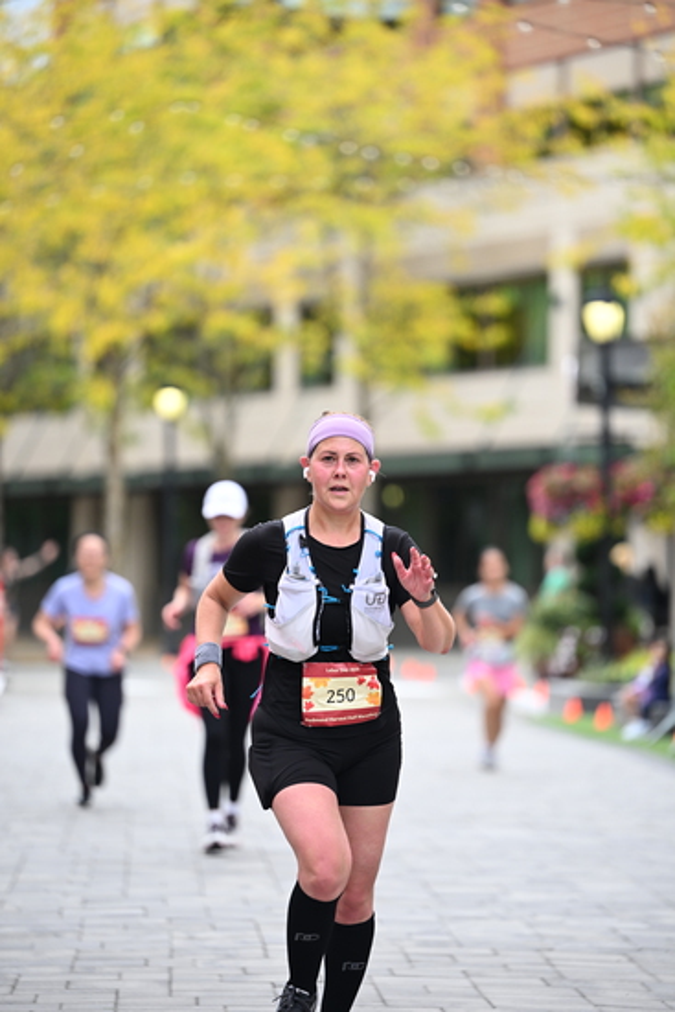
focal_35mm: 160
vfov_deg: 12.8
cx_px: 338
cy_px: 506
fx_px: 4497
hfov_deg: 8.6
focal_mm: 160
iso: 640
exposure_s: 1/1600
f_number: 2.8
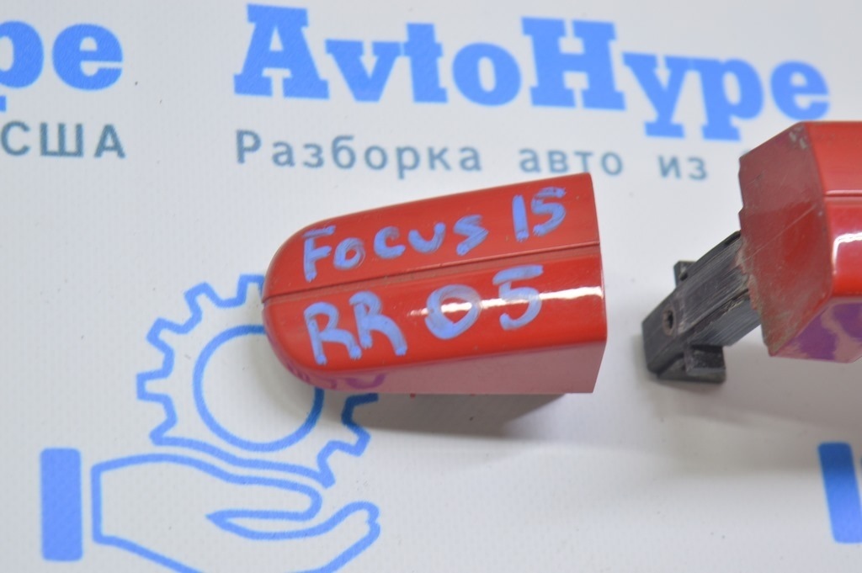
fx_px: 1974
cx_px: 431
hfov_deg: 24.6
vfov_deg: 16.5
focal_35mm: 82
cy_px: 286
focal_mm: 55
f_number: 5.6
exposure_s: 1/20
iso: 400
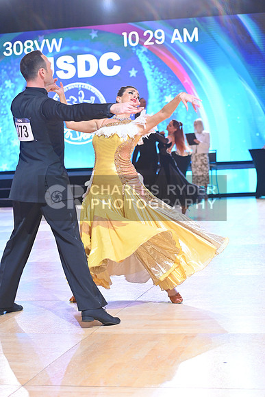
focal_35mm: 80
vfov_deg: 25.4
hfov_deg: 17.1
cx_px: 132
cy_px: 198
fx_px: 883
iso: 2000
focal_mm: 80
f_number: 4
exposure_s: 1/200
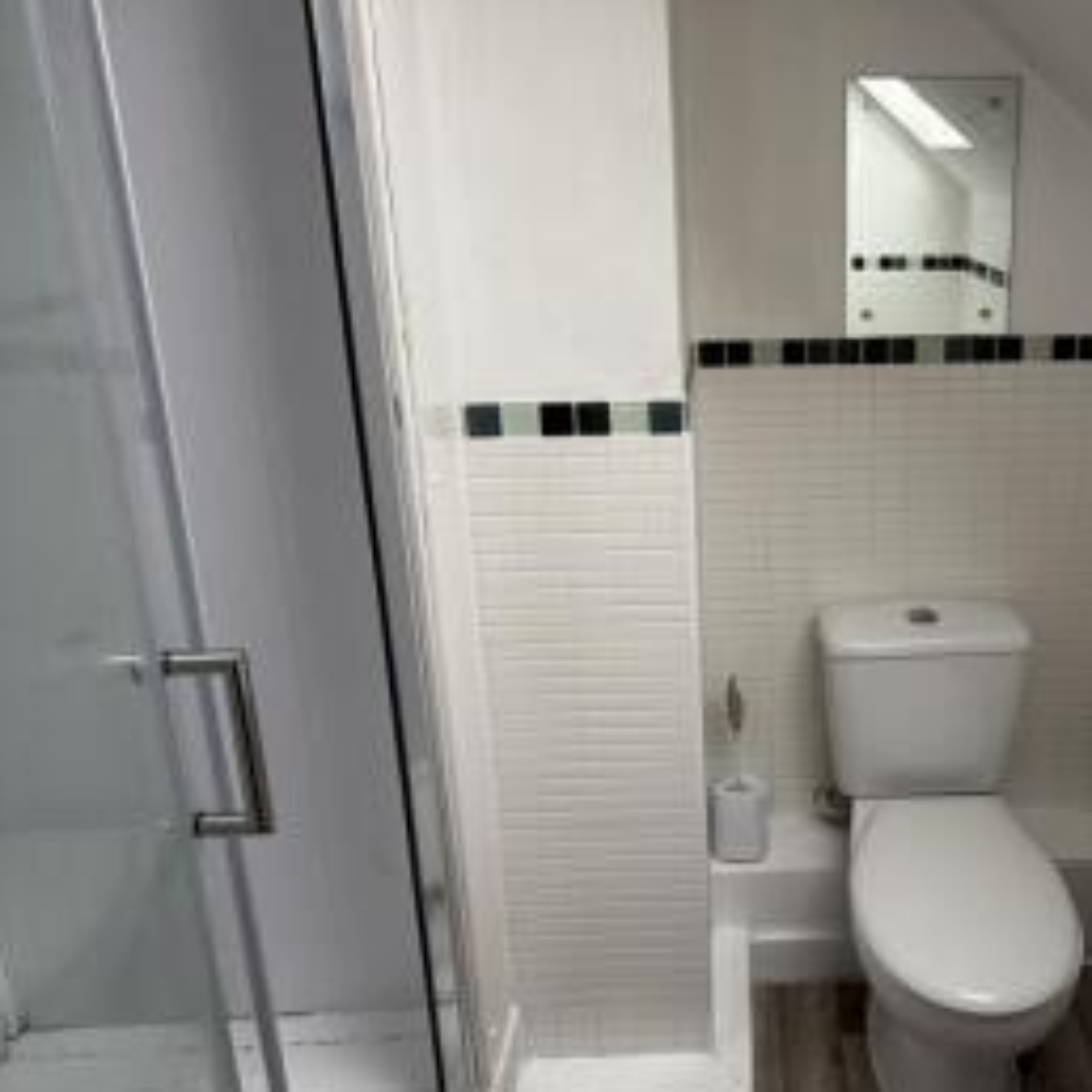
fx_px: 999
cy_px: 413
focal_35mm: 28
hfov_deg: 55.2
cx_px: 789
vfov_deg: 56.6
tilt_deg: -17.2
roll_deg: -0.3
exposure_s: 1/99
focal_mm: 2.22
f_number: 2.2
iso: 80
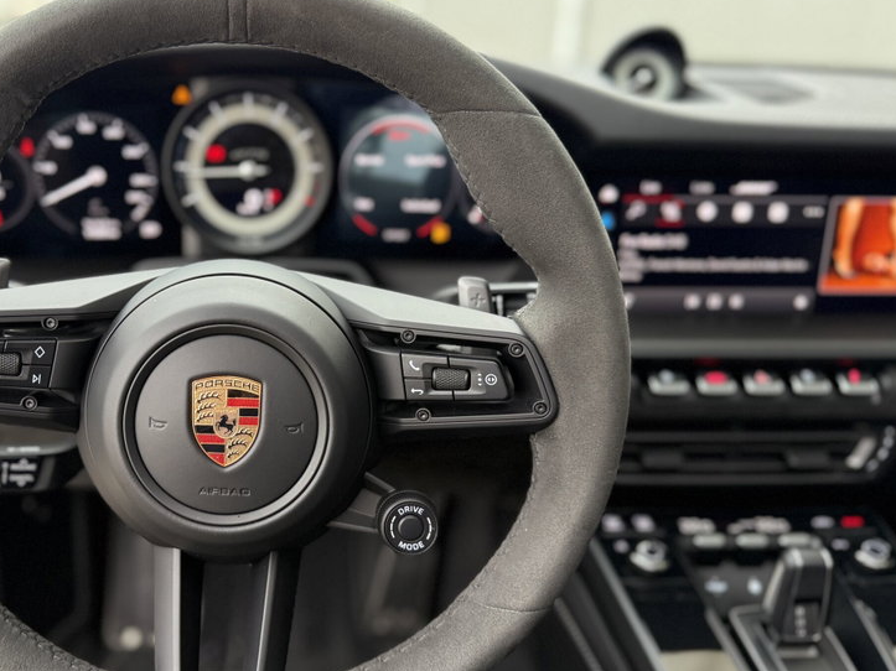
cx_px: 297
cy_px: 358
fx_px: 880
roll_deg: -2.7
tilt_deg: -20.8
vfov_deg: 41.8
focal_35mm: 34
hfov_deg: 52.9
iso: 200
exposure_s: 1/110
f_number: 1.78
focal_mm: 6.76
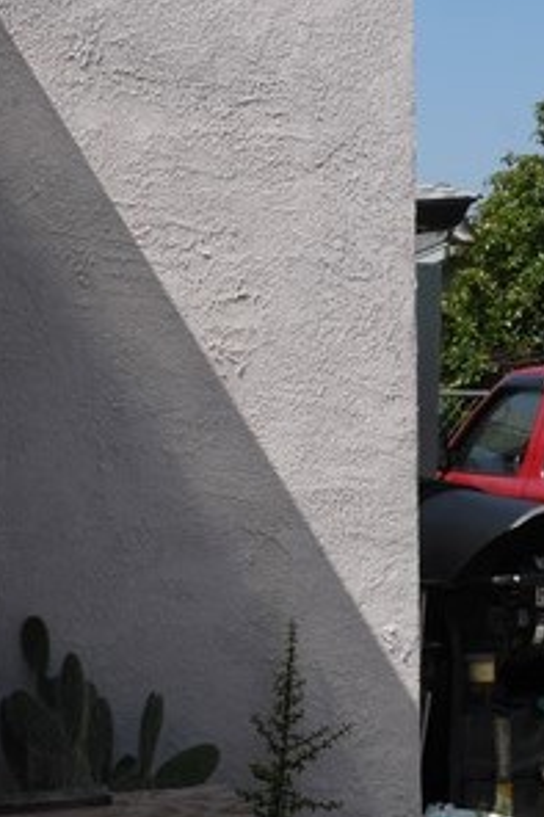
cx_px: 144
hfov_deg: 15.5
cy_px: 461
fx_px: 1997
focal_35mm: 88
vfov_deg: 23.1
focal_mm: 16
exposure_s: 1/60.1
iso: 125
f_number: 22
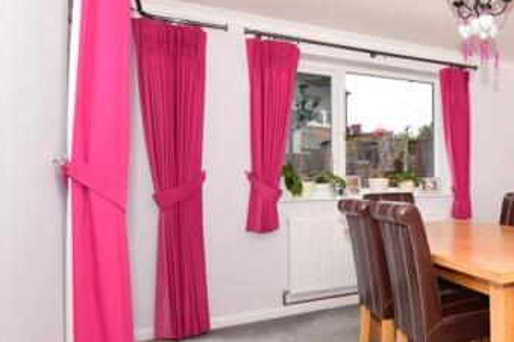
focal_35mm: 29
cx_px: 491
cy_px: 181
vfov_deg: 44.9
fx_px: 414
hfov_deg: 53.0
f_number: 5.6
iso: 400
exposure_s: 1/200
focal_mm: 10
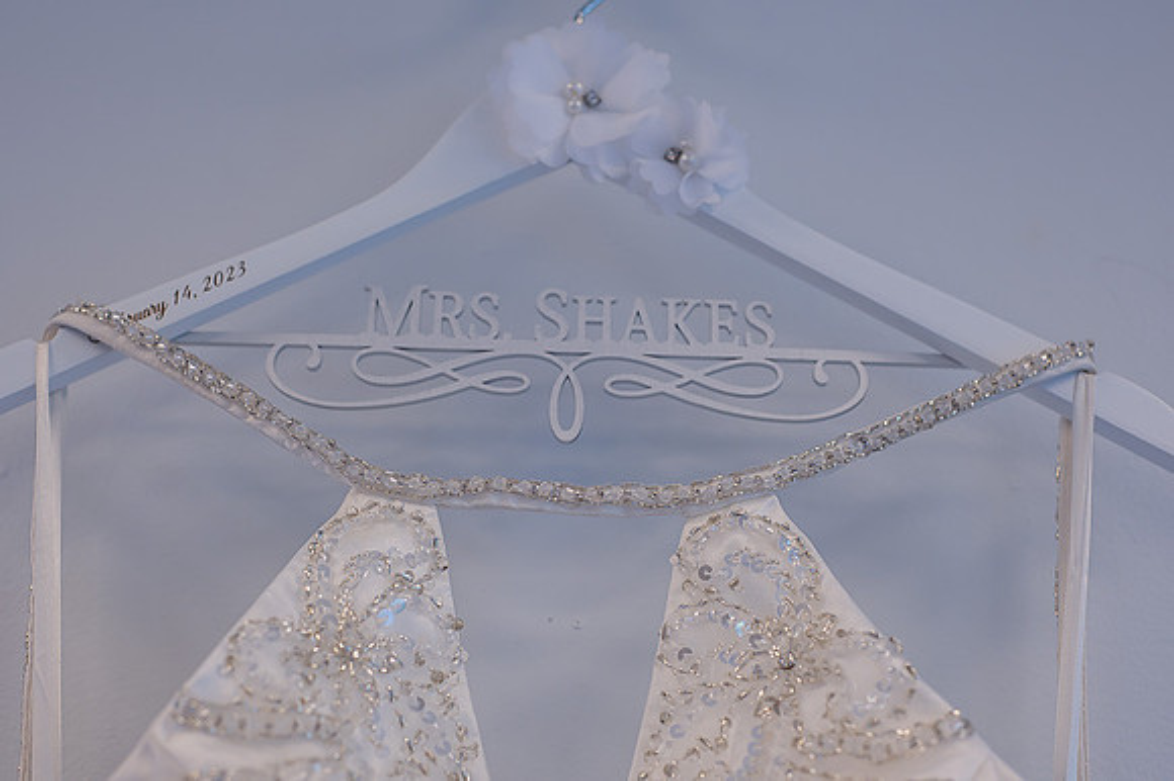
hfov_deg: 39.6
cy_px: 390
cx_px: 587
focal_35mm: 50
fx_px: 1630
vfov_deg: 27.0
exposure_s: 1/80
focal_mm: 50
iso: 320
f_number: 4
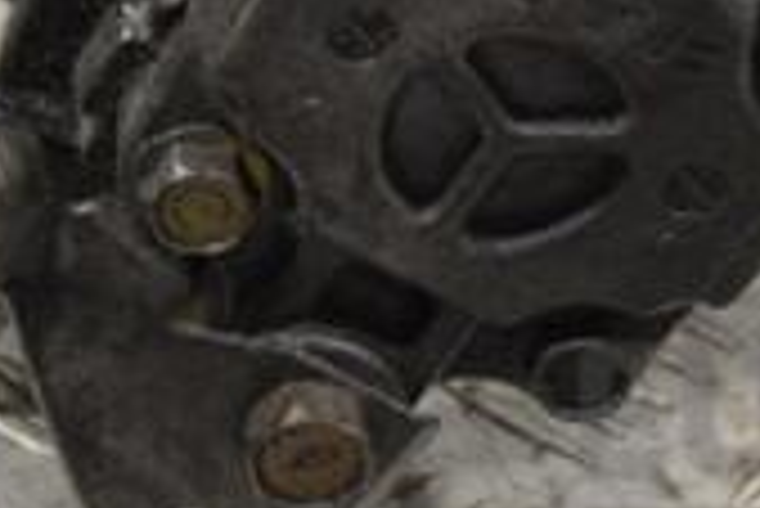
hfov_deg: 7.4
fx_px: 5853
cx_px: 495
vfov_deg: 4.9
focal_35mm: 277
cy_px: -189
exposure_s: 1/30
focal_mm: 52
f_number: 5.6
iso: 450
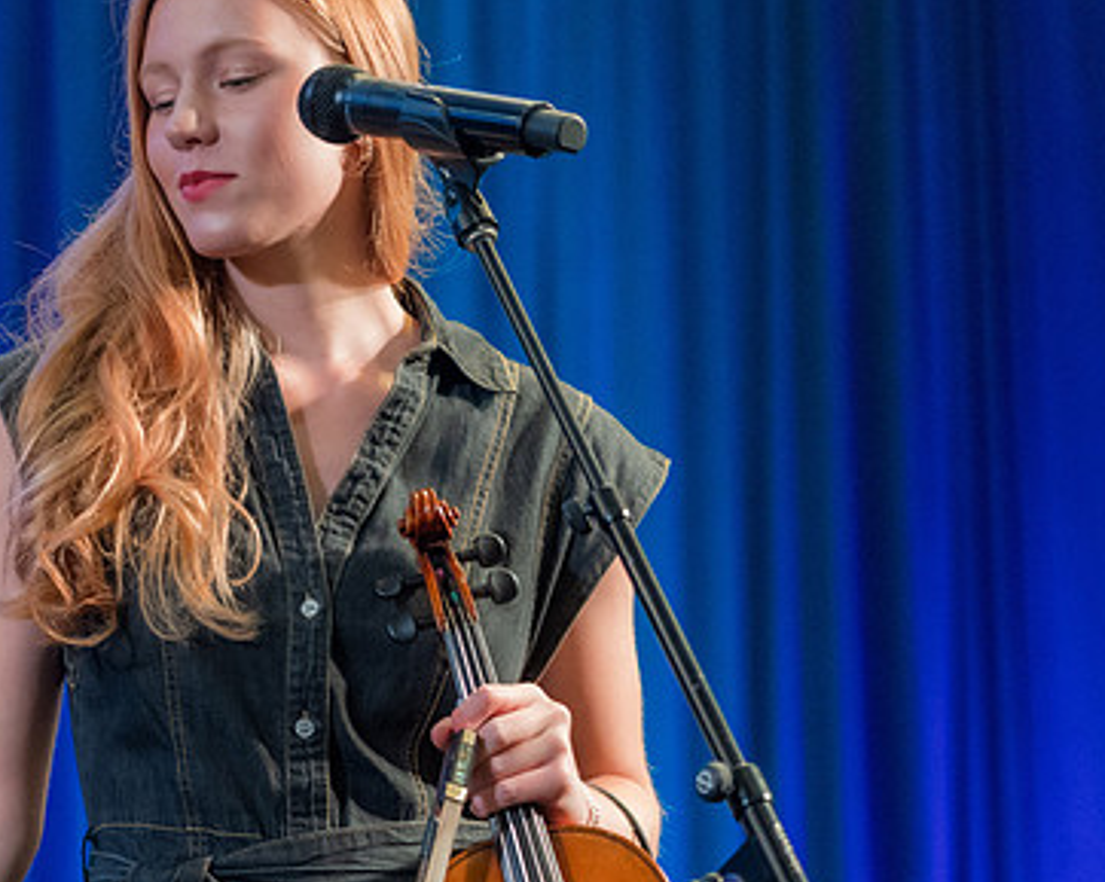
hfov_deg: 9.1
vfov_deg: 7.3
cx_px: 301
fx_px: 6960
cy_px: 458
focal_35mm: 213
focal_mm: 116
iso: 5000
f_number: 4
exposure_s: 1/200
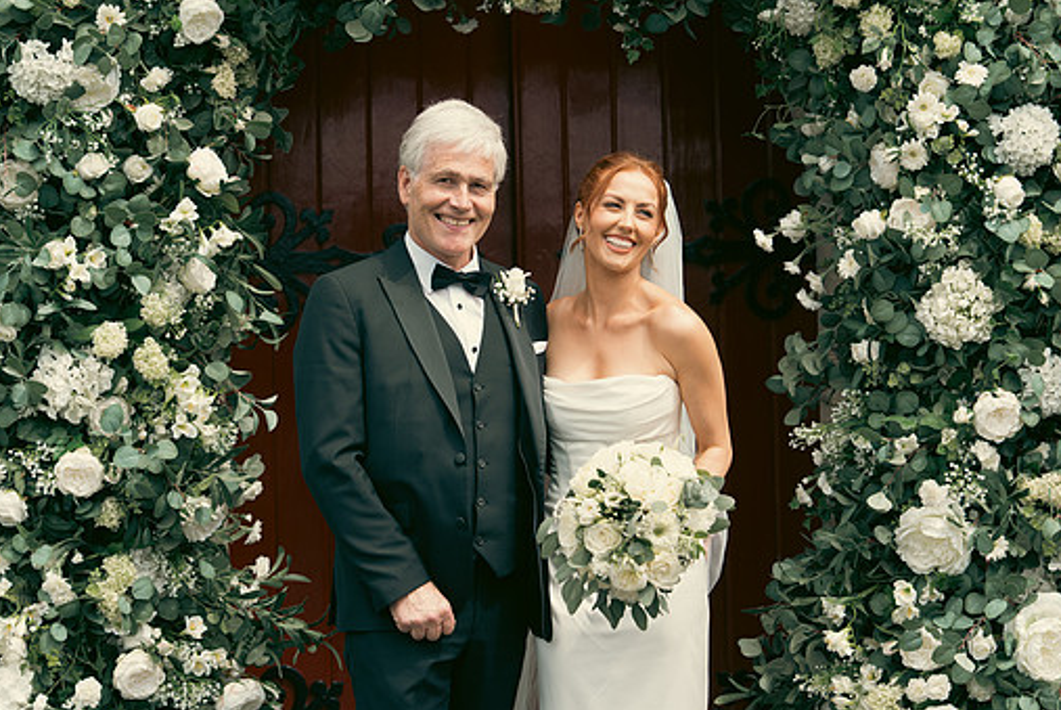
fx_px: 2360
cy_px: 319
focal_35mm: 80
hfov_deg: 25.3
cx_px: 544
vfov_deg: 17.1
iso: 125
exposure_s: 1/640
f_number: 3.5
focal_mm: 70
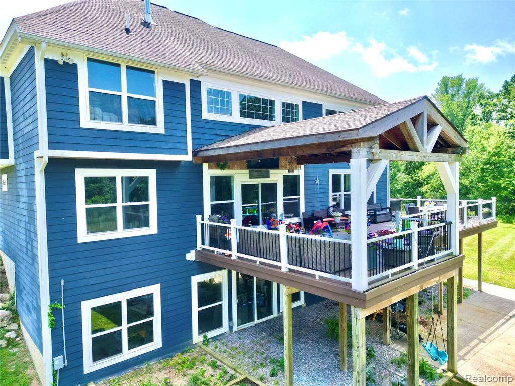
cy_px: 193
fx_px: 357
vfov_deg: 56.8
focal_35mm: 24
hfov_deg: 71.6
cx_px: 258
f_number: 1.7
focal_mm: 6.72
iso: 100
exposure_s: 1/1500
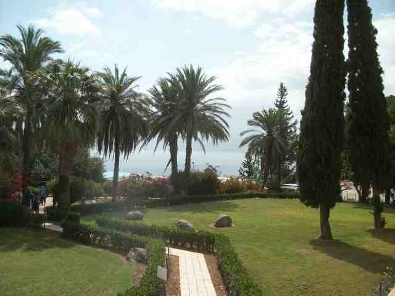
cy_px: 148
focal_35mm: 31
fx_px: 354
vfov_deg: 45.4
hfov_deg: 58.4
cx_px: 198
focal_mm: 5.7
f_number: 8.8
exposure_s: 1/185
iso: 80
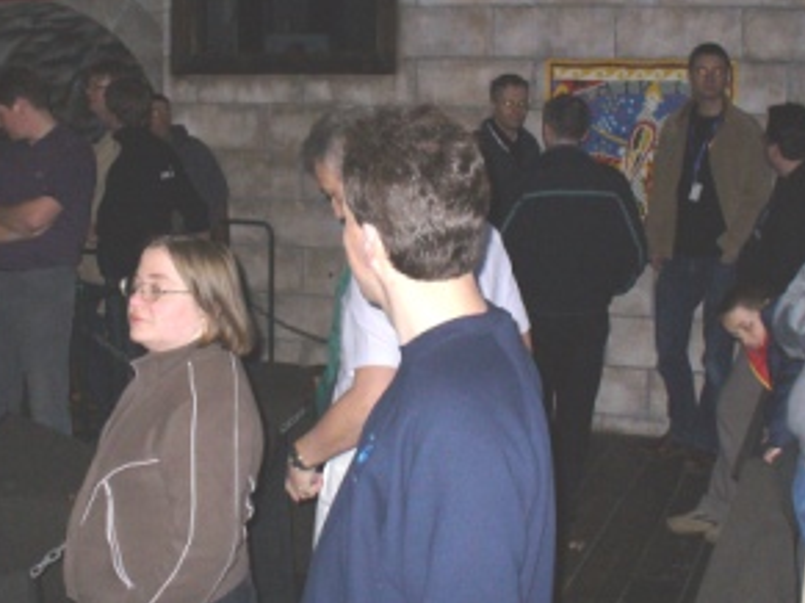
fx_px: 1325
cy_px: 235
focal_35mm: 57
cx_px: 362
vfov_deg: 25.6
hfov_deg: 33.8
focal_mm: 6.1
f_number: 2.8
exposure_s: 1/60
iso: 200
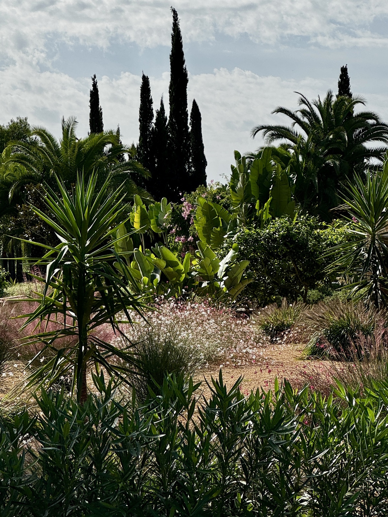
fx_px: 1151
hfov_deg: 19.1
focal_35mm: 77
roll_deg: -2.3
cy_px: 258
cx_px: 194
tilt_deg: +4.4
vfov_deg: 25.3
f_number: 2.8
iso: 25
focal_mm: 9
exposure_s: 1/2222
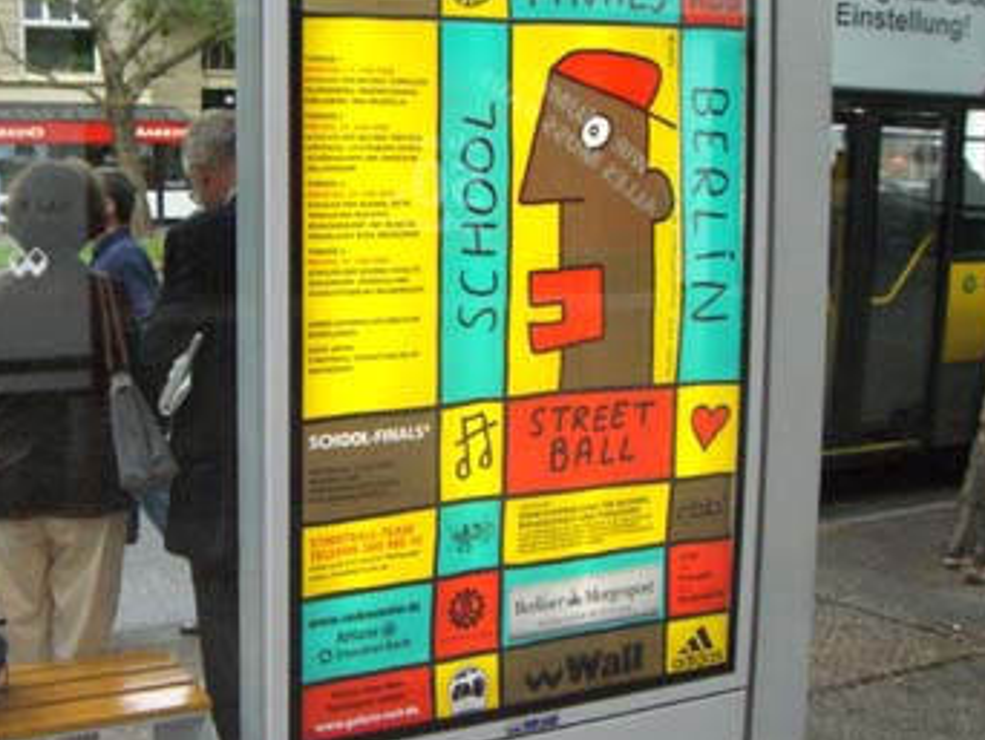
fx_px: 1424
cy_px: 343
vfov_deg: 29.1
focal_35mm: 50
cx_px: 357
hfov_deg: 37.9
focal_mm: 6.2
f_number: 4.3
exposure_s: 1/320
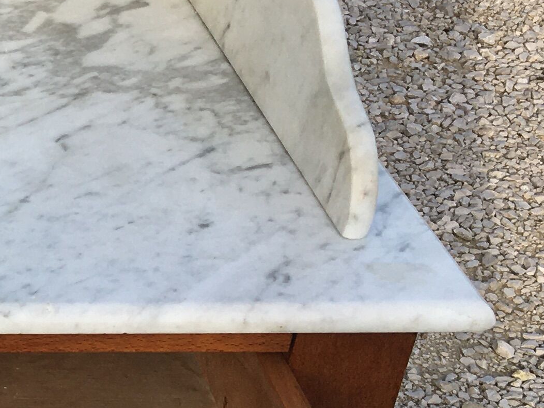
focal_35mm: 111
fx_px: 1745
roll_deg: +1.2
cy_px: 302
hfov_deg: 15.5
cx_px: -405
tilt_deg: -33.5
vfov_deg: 13.3
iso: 25
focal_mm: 4.15
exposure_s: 1/625
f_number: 2.2
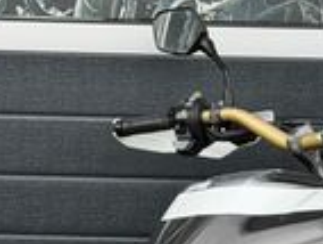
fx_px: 2019
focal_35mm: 216
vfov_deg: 6.7
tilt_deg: -14.8
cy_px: 447
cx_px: 80
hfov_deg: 9.1
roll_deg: -1.9
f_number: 1.78
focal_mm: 6.76
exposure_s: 1/810
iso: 80
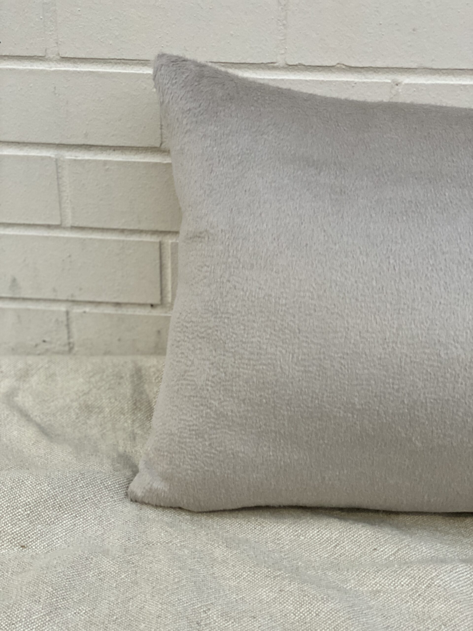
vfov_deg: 36.8
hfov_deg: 28.0
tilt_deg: -24.0
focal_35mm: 52
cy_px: 316
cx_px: 236
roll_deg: -0.8
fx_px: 947
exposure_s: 1/122
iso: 250
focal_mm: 6
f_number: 2
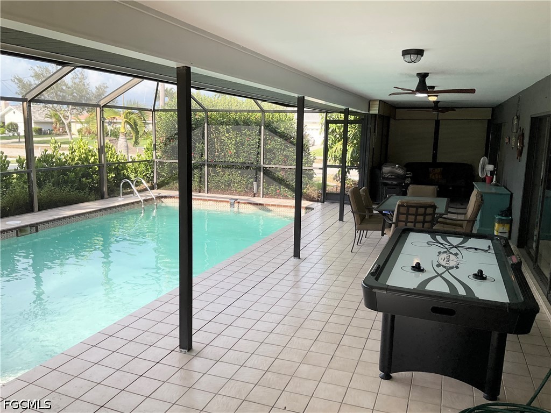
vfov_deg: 48.2
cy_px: 206
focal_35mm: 29
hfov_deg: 61.7
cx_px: 276
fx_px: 462
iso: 25
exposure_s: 1/391
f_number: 1.8
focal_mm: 3
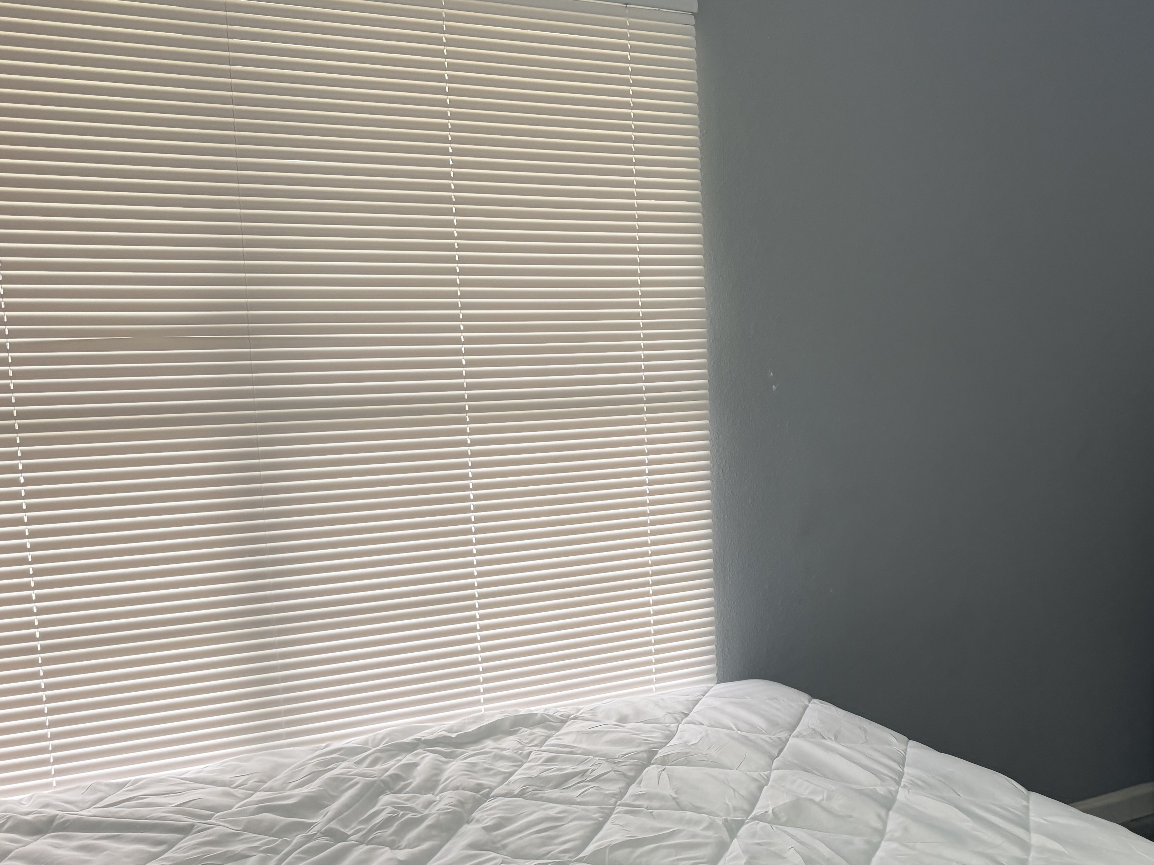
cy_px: 505
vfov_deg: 35.9
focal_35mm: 40
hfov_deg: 45.6
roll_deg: +0.9
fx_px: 1333
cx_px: 828
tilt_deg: -6.5
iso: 200
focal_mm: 6.76
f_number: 1.78
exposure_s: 1/100
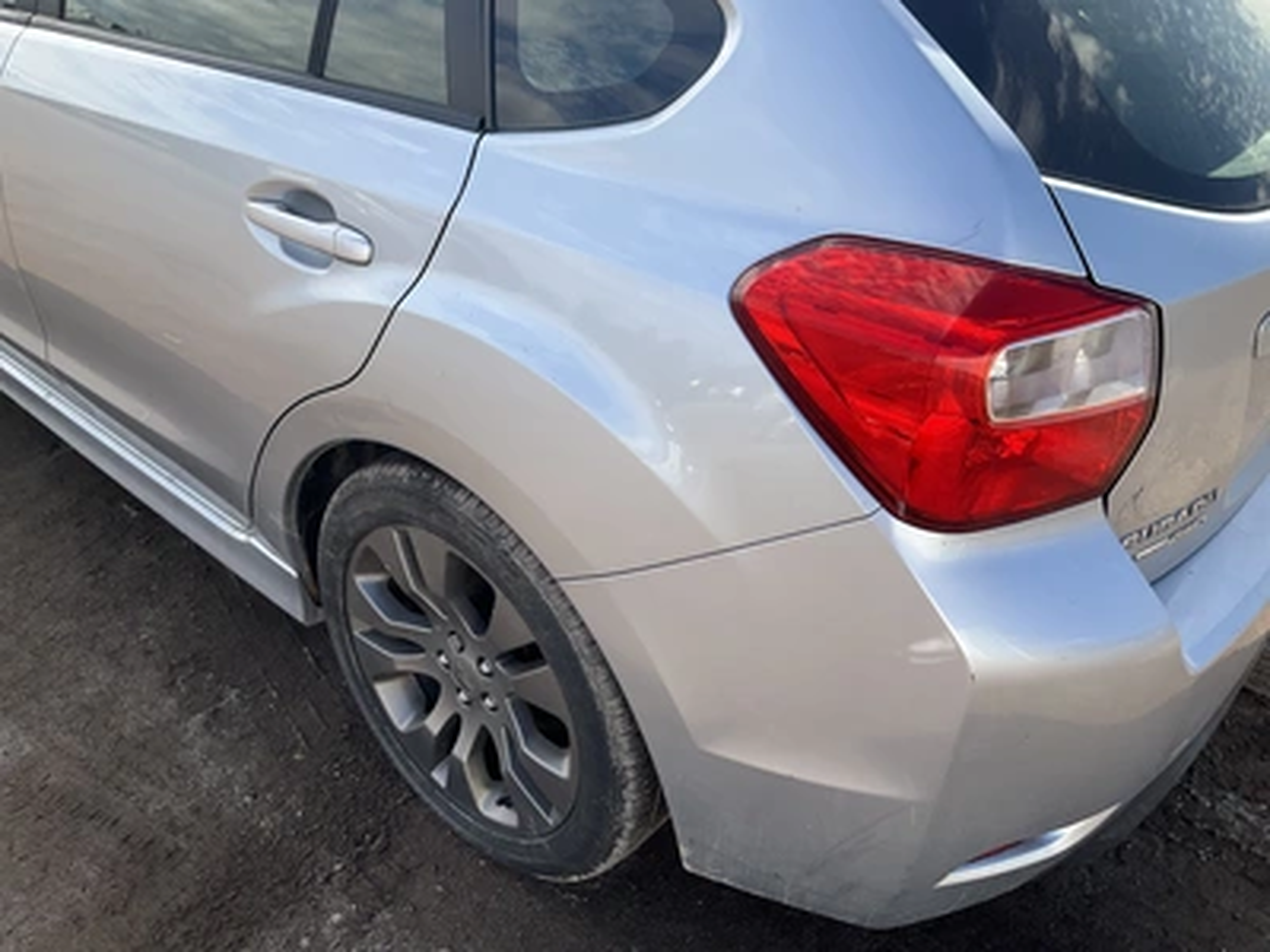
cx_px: 635
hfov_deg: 61.7
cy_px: 476
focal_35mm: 29
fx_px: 1064
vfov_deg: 48.2
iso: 25
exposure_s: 1/781
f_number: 1.8
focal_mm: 3
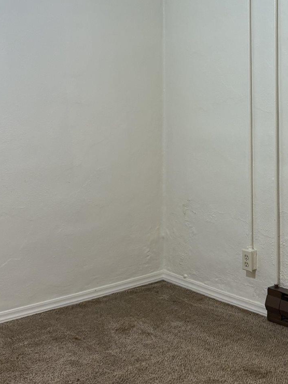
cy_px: 87
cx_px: 241
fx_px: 699
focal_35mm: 63
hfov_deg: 22.9
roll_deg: -0.4
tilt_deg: -1.6
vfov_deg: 30.1
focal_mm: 5.96
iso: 125
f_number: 1.6
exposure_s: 1/60
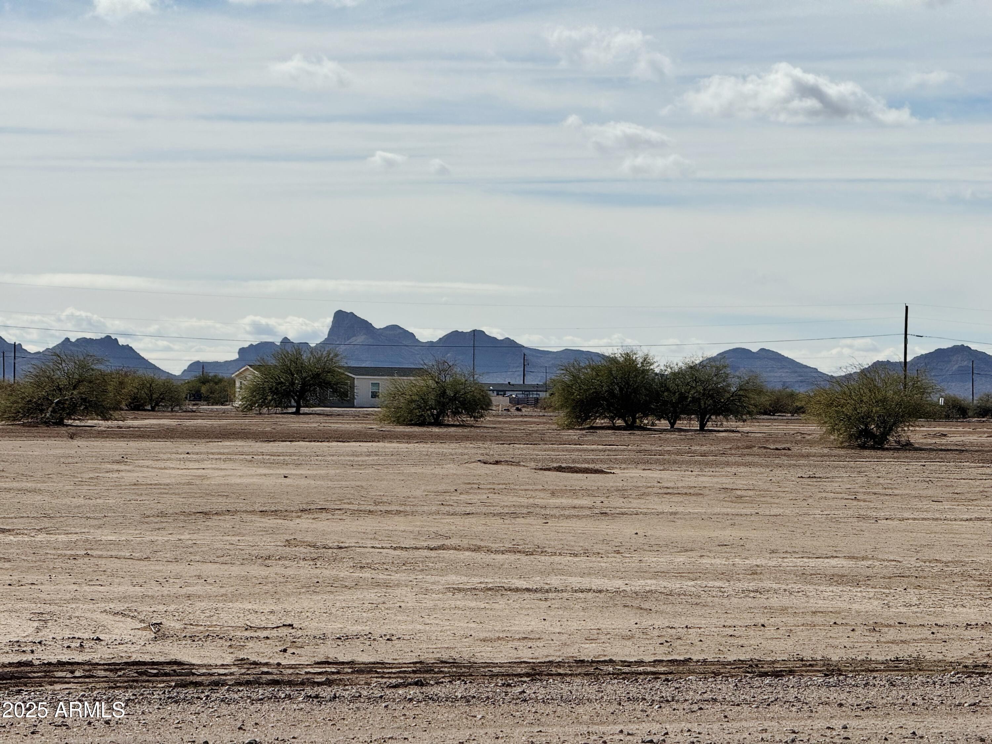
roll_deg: -1.0
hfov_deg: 16.4
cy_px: 372
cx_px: 496
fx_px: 3439
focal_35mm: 120
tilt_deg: +1.8
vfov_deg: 12.3
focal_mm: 15.66
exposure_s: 1/4367
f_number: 2.8
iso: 50
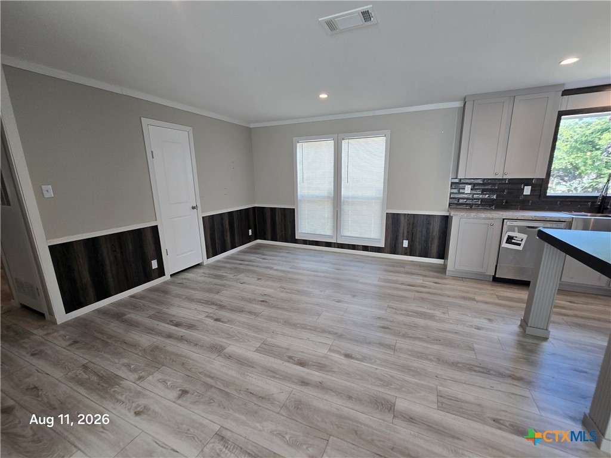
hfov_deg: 106.2
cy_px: 229
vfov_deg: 89.9
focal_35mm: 13
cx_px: 306
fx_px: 229
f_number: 2.2
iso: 50
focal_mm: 2.2
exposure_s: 1/60
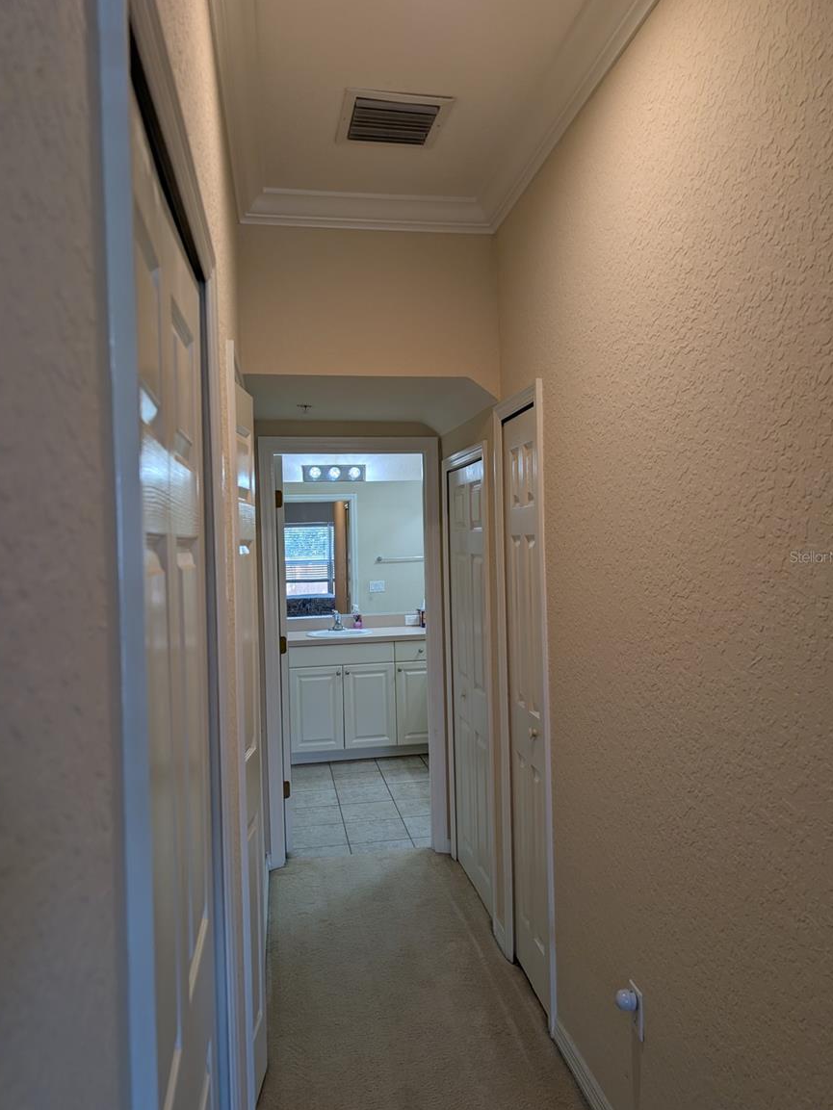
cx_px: 423
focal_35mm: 25
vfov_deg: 69.4
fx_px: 802
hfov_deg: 54.9
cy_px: 556
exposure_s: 1/233
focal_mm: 6.9
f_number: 1.68
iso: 23
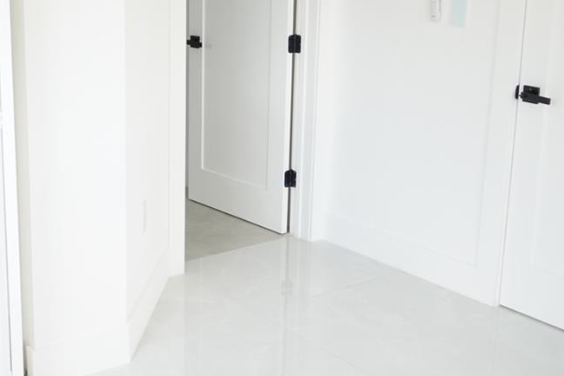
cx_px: 120
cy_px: 128
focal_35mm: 59
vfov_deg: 22.9
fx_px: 924
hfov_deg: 33.1
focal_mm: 24
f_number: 3.5
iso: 125
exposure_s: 1/30
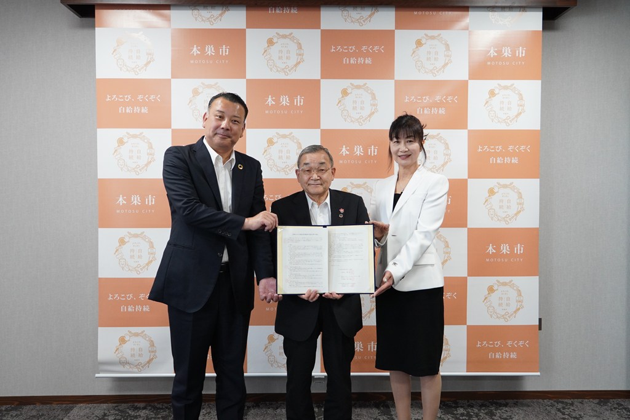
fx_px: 578
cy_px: 210
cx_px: 315
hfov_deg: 57.2
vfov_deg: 40.0
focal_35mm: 33
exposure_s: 1/125
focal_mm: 22
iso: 1250
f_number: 4
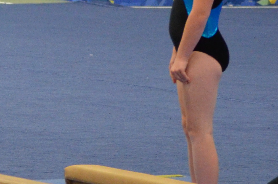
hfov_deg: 4.0
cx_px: -291
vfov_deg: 2.7
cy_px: -120
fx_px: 3961
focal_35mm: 514
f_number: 4.2
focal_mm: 70
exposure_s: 1/80
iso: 1600
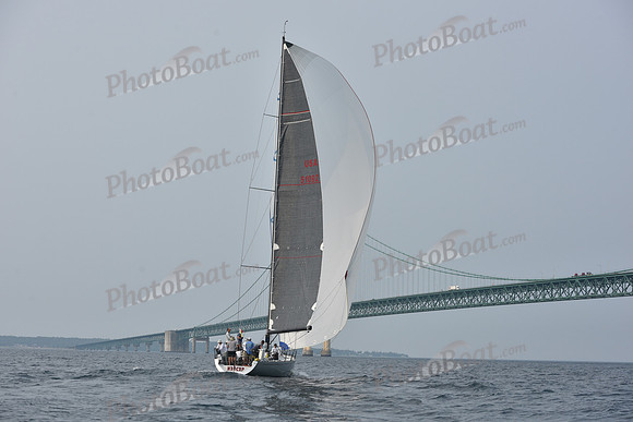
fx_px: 1231
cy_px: 211
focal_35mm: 70
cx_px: 316
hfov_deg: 28.8
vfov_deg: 19.5
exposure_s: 1/1250
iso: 250
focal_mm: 70
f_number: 7.1
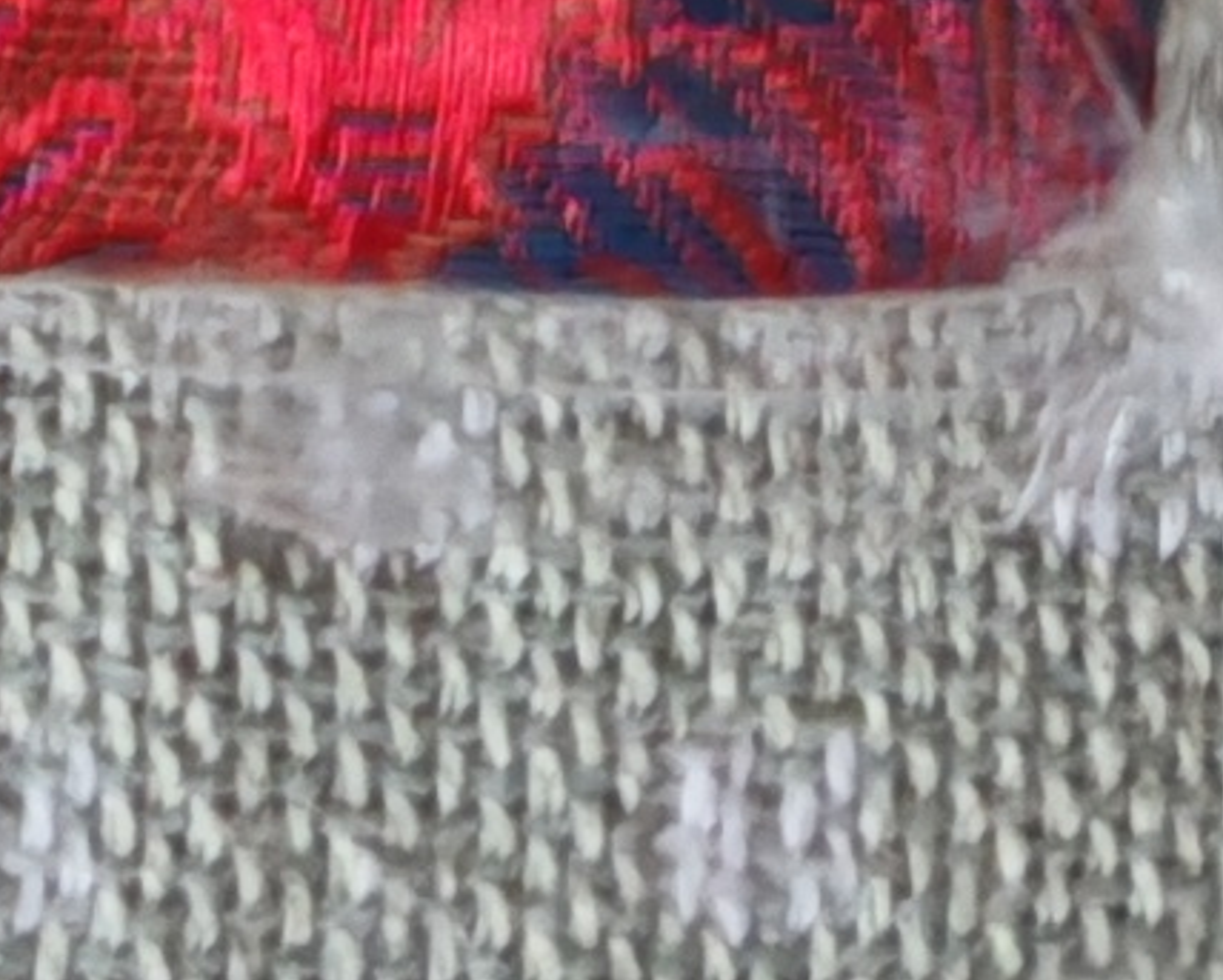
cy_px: -3569
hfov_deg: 6.9
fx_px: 9128
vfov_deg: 5.1
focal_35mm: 252
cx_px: -2417
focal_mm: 6.67
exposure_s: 1/100
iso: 320
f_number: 1.9
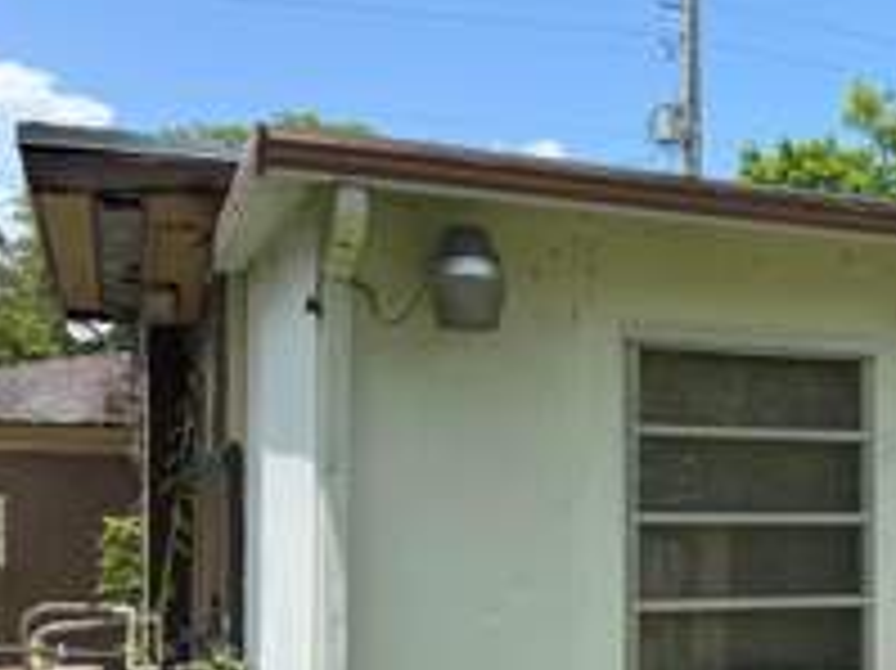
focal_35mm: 58
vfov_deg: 24.9
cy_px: 517
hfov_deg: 30.8
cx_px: 896
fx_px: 1500
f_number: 1.78
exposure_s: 1/3021
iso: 100
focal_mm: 6.76
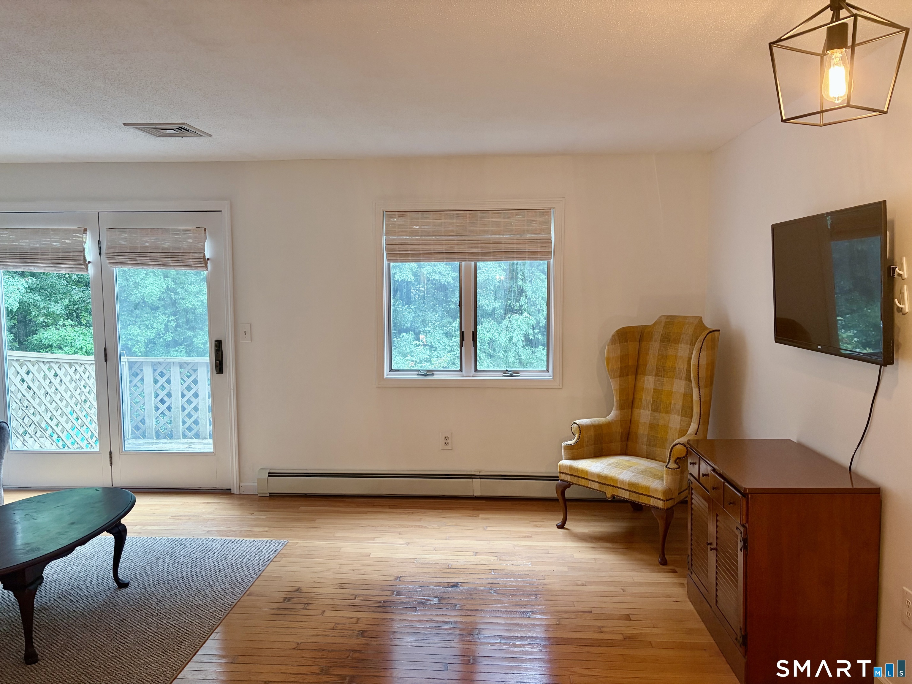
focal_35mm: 26
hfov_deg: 67.3
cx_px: 456
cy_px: 342
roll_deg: +0.1
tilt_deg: -5.1
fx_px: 685
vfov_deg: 53.1
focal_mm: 5.96
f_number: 1.6
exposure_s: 1/60
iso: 200
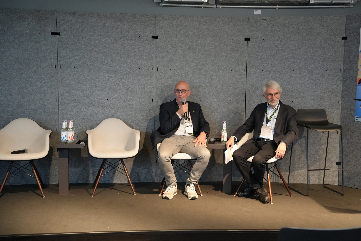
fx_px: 471
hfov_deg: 41.9
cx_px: 180
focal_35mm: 47
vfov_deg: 28.6
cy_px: 120
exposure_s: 1/160
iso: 6400
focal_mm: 47
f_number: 4
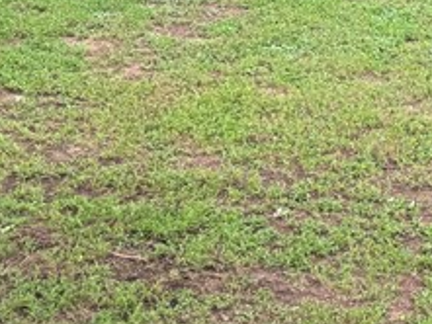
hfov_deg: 14.0
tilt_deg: -10.8
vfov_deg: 12.2
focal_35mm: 111
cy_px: -273
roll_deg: -0.5
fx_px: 1386
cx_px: 936
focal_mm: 6.76
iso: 100
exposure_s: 1/319
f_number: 1.78
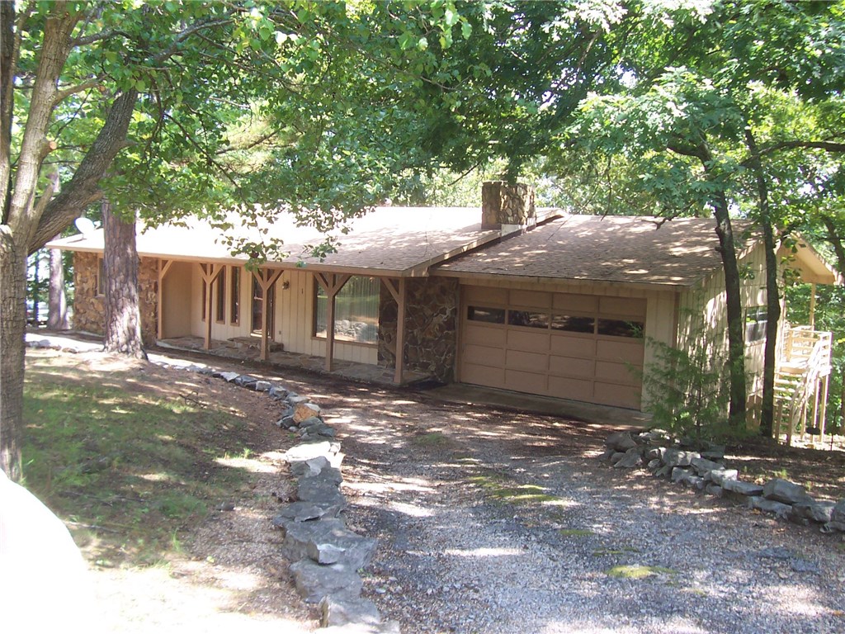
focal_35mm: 37
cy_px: 317
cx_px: 422
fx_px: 903
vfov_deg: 38.7
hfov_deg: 50.1
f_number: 2.8
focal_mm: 5.6
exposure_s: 1/125
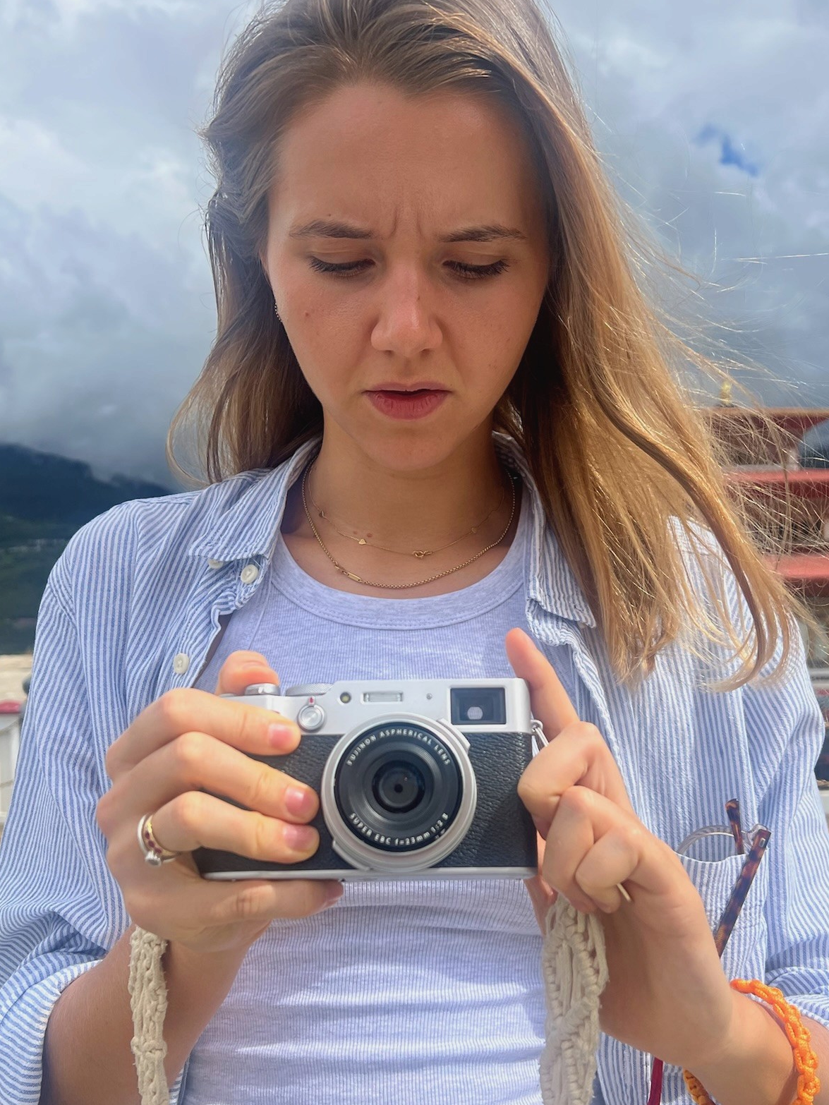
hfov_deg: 41.8
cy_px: 625
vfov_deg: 53.8
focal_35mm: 34
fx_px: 1085
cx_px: 425
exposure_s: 1/4444
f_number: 1.5
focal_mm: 5.7
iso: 50
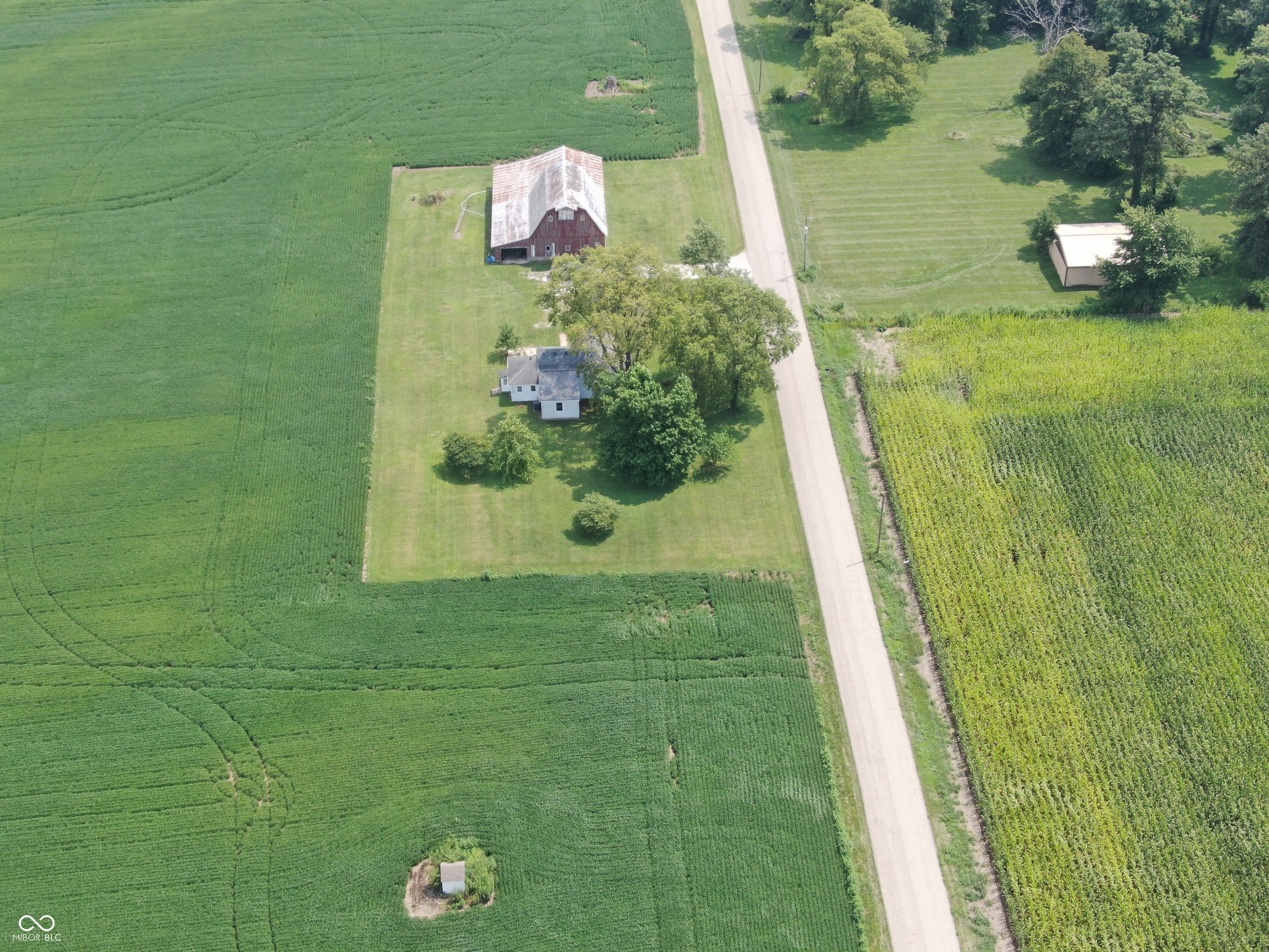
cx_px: 634
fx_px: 1760
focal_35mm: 48
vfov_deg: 30.3
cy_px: 476
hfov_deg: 39.7
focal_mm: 8.6
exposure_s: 1/320
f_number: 3.8
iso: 100
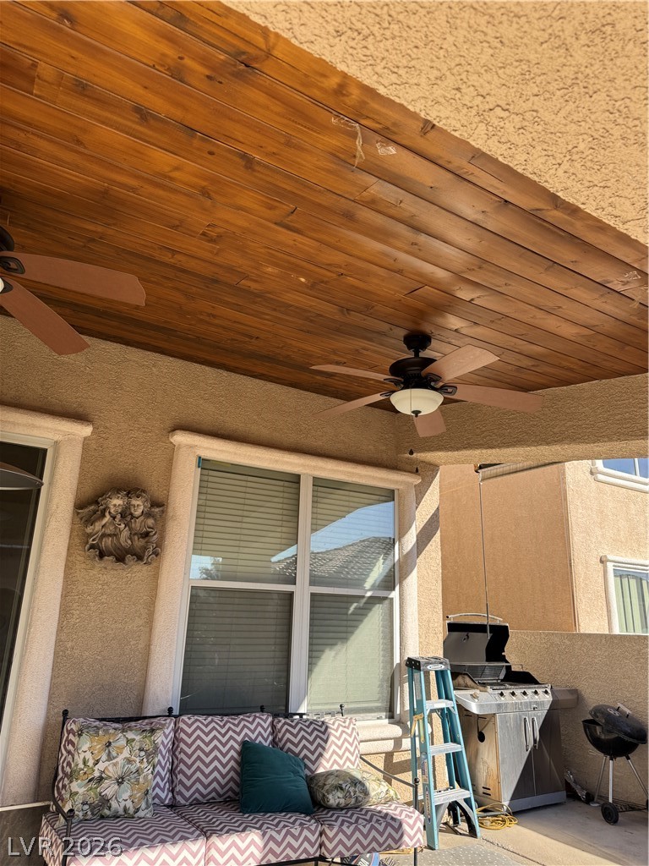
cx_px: 324
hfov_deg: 56.8
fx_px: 600
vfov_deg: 71.6
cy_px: 433
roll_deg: -1.0
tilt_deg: +19.4
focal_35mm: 24
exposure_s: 1/1238
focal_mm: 6.76
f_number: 1.78
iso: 80
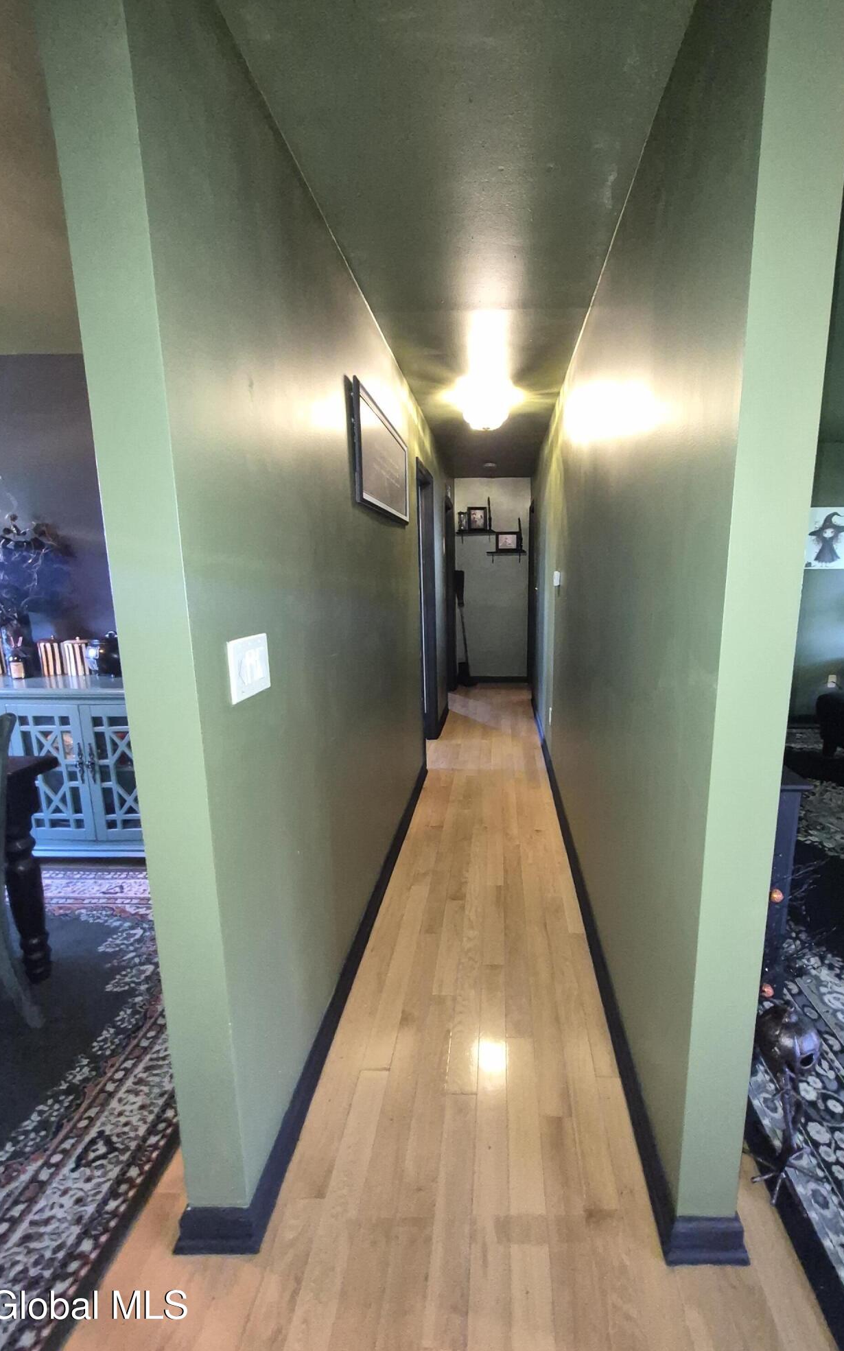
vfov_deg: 105.3
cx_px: 500
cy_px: 682
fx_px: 515
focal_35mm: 14
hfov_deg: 77.9
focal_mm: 1.74
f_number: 2.2
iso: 640
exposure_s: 1/19
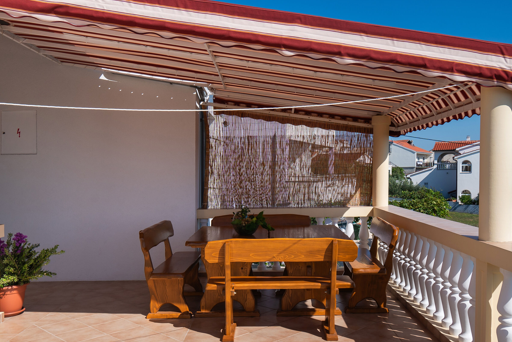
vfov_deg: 37.8
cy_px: 182
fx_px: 498
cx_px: 244
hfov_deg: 54.4
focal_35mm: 35
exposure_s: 1/640
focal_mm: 20
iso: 100
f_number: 8
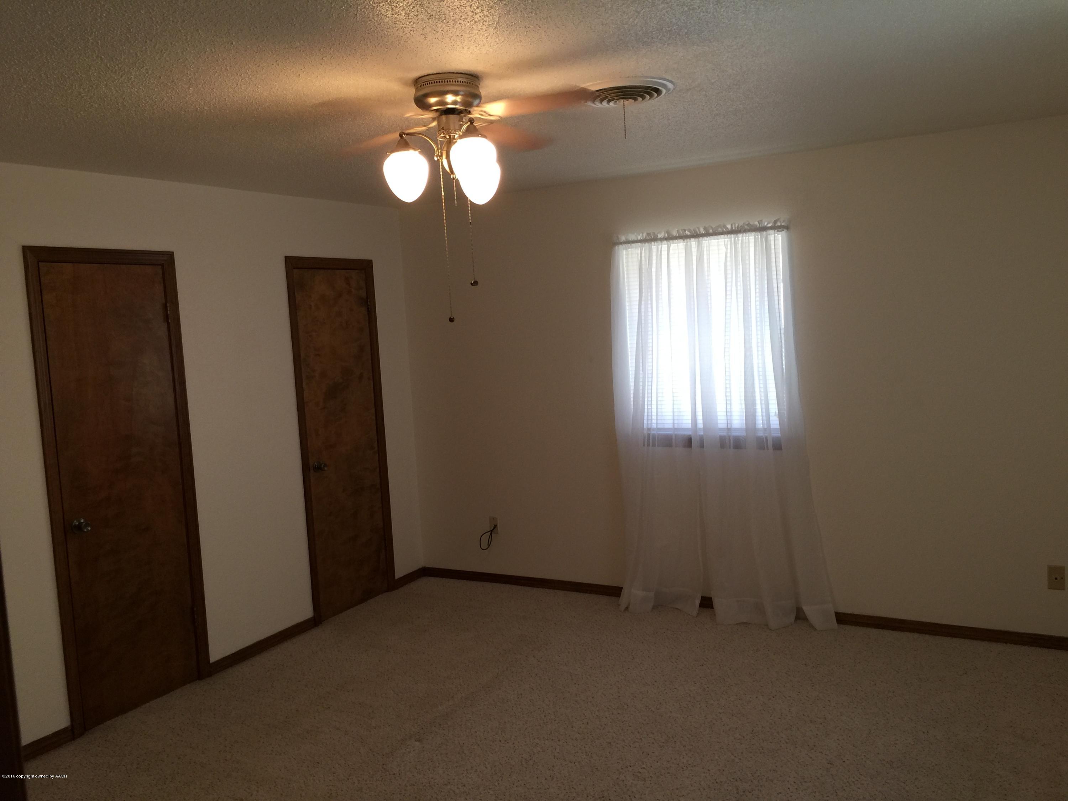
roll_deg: +3.4
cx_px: 534
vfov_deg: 48.2
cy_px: 400
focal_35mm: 29
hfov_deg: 61.7
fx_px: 895
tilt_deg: -5.4
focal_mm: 4.15
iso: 40
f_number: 2.2
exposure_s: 1/15
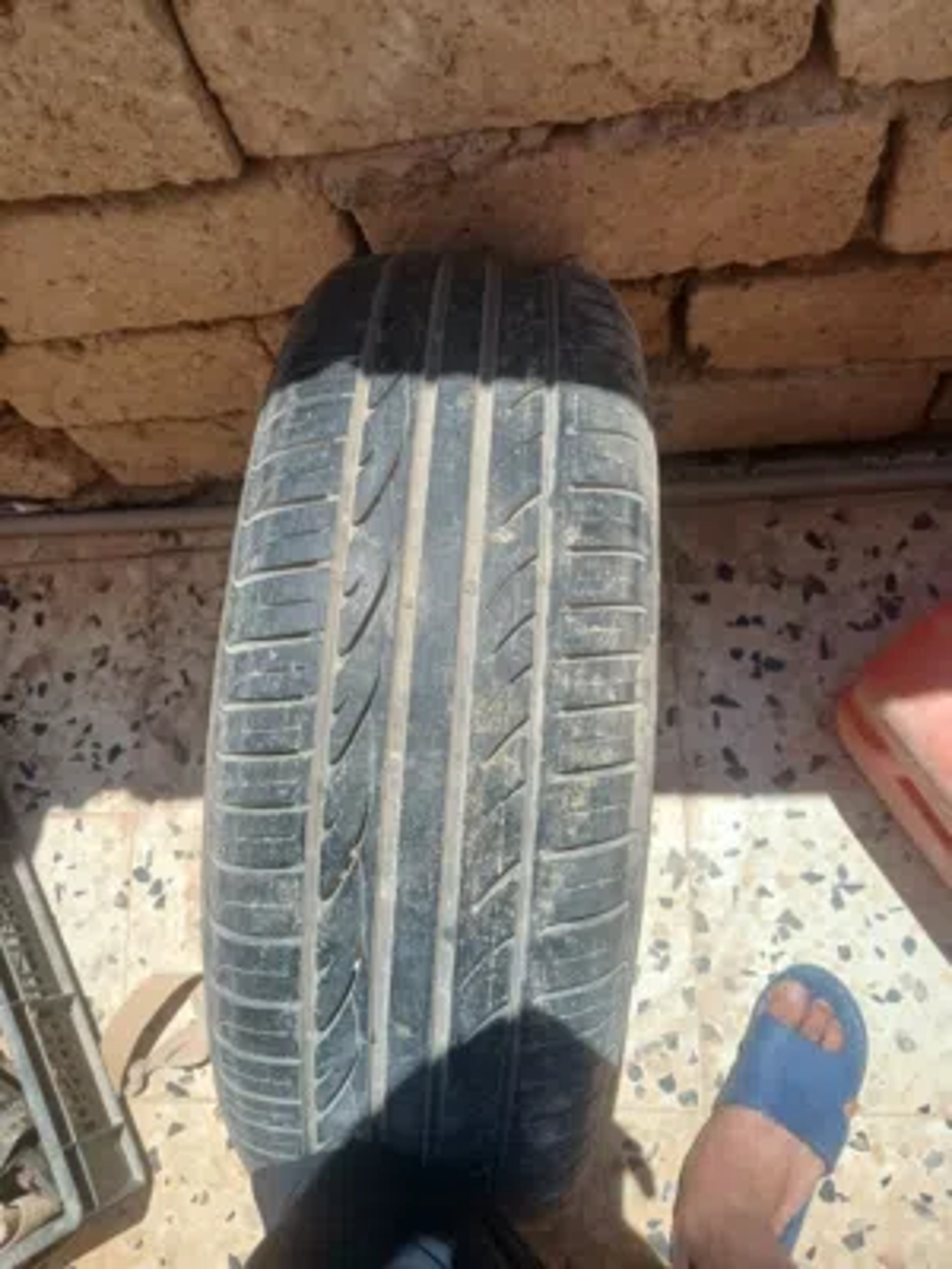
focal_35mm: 27
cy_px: 634
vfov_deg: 65.3
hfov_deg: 51.4
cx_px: 476
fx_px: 990
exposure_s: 1/588
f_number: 1.8
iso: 20
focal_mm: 4
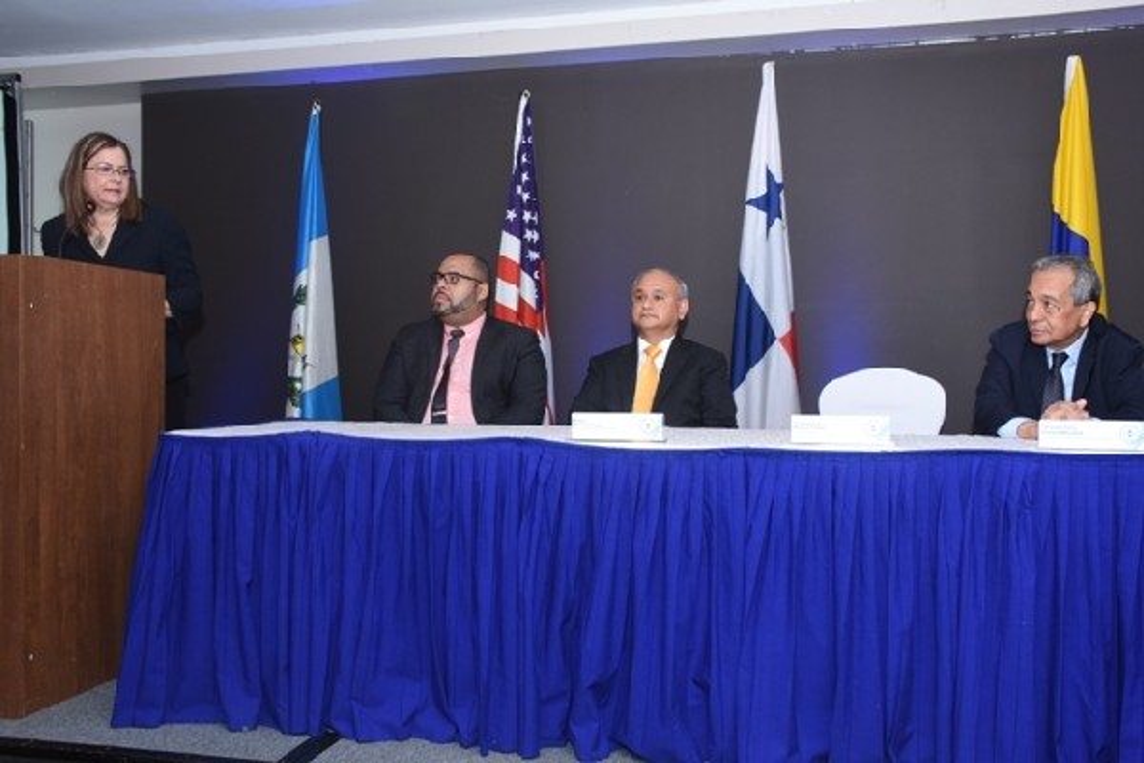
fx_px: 1096
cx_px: 572
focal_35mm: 34
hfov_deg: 55.1
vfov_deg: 38.4
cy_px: 382
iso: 400
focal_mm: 23
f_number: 5.6
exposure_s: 1/60
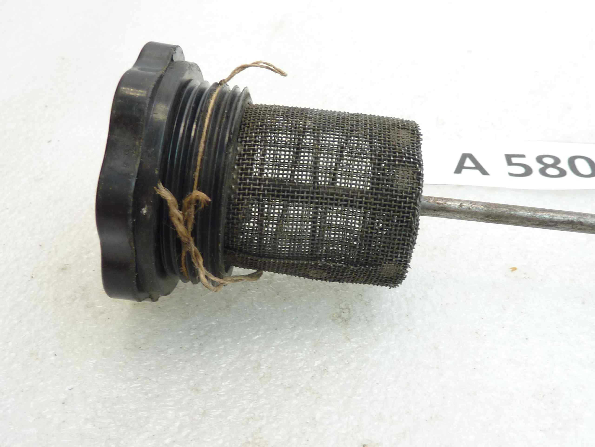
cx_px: 298
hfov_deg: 49.0
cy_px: 224
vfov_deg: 37.7
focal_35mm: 38
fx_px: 653
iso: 80
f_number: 3.3
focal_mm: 4.4
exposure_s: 1/13
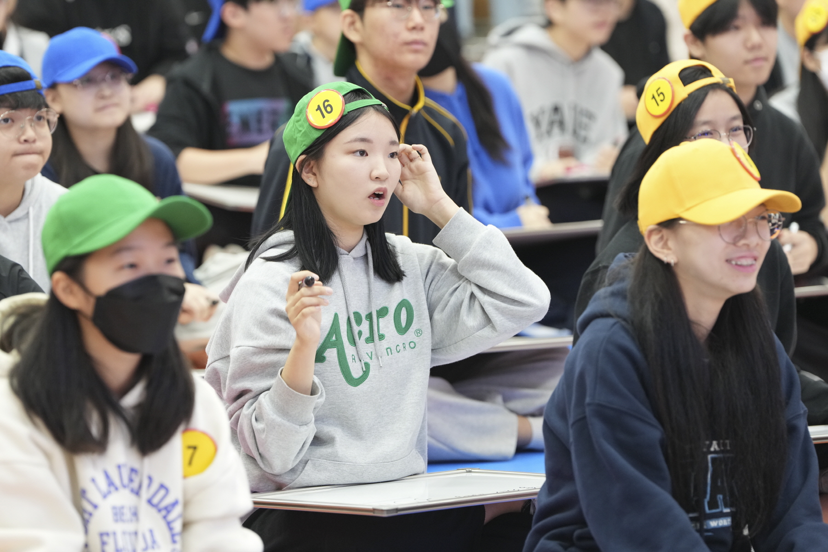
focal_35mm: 180
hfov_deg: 11.4
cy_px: 276
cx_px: 414
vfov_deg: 7.6
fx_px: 4140
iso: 2500
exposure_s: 1/160
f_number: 4
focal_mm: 180
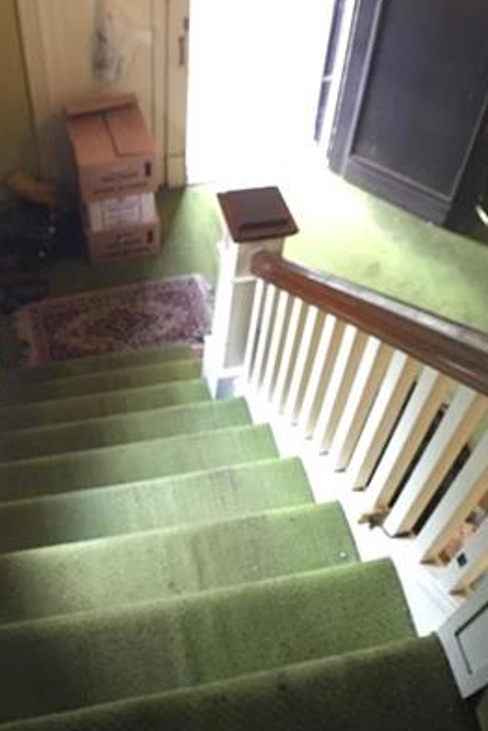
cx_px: 171
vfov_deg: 40.2
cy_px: 314
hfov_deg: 27.4
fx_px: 995
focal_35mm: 49
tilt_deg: -53.4
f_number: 2.2
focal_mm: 4.15
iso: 250
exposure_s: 1/24
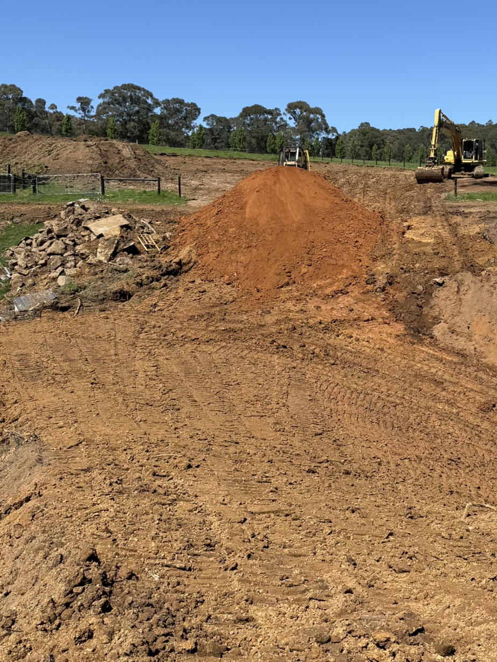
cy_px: 224
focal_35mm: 40
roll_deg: +0.9
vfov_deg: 46.1
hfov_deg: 34.9
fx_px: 766
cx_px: 396
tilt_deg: +1.4
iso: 80
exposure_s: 1/4673
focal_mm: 6.76
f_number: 1.78
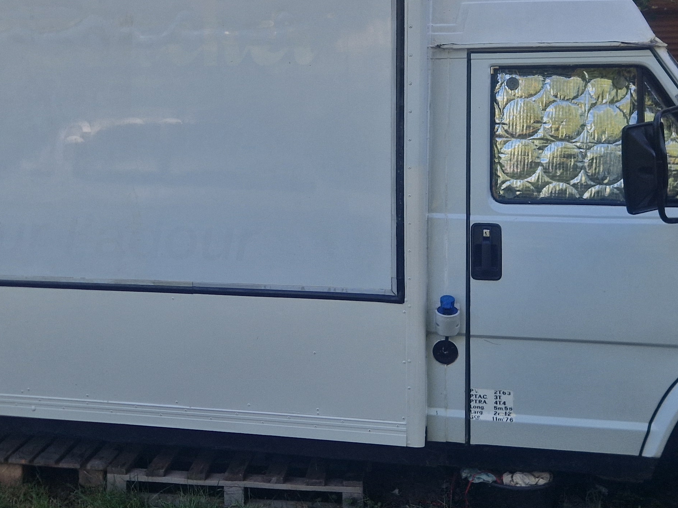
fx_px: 960
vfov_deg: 29.4
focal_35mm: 49
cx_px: 287
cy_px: 158
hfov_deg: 38.8
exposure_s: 1/540
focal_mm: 5.4
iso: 50
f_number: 1.8
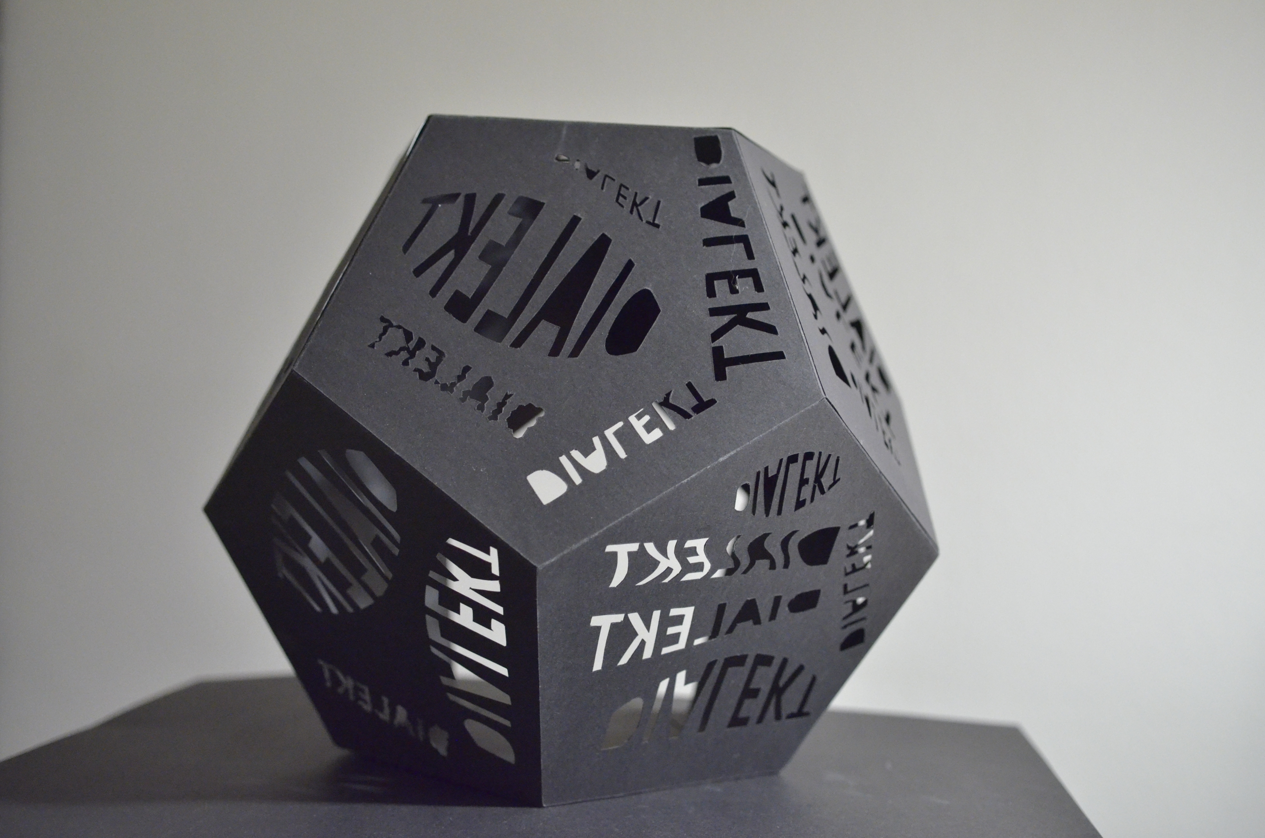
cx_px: 632
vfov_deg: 34.1
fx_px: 1368
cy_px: 419
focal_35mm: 39
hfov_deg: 49.6
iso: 4000
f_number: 2.8
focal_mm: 26
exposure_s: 1/125
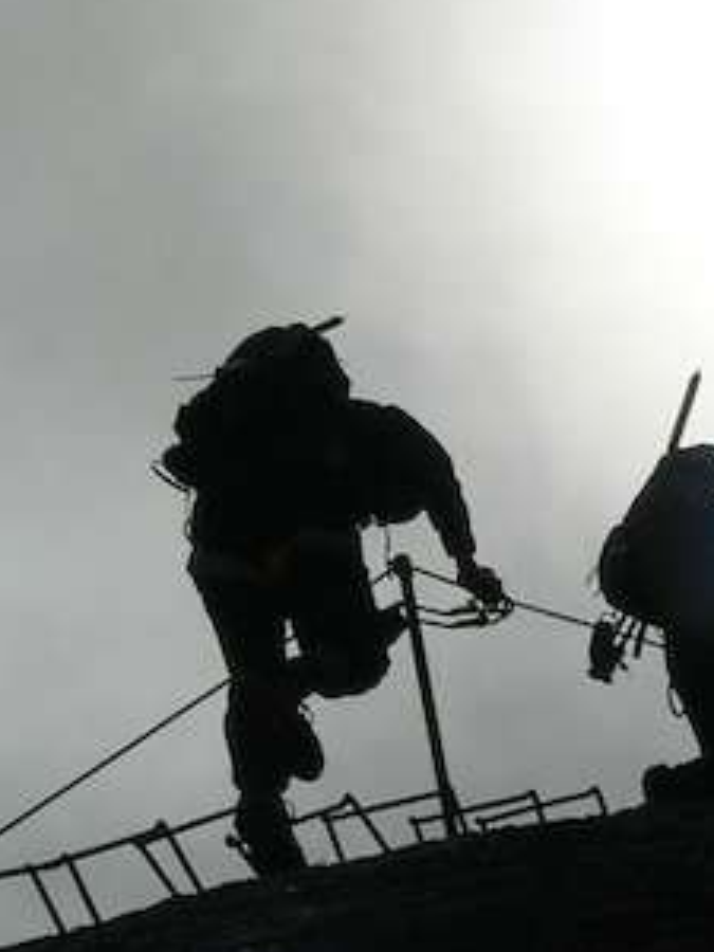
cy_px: 605
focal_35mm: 161
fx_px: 4428
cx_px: 451
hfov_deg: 9.2
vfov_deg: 12.3
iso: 64
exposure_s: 1/2000
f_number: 8.2
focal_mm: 23.4
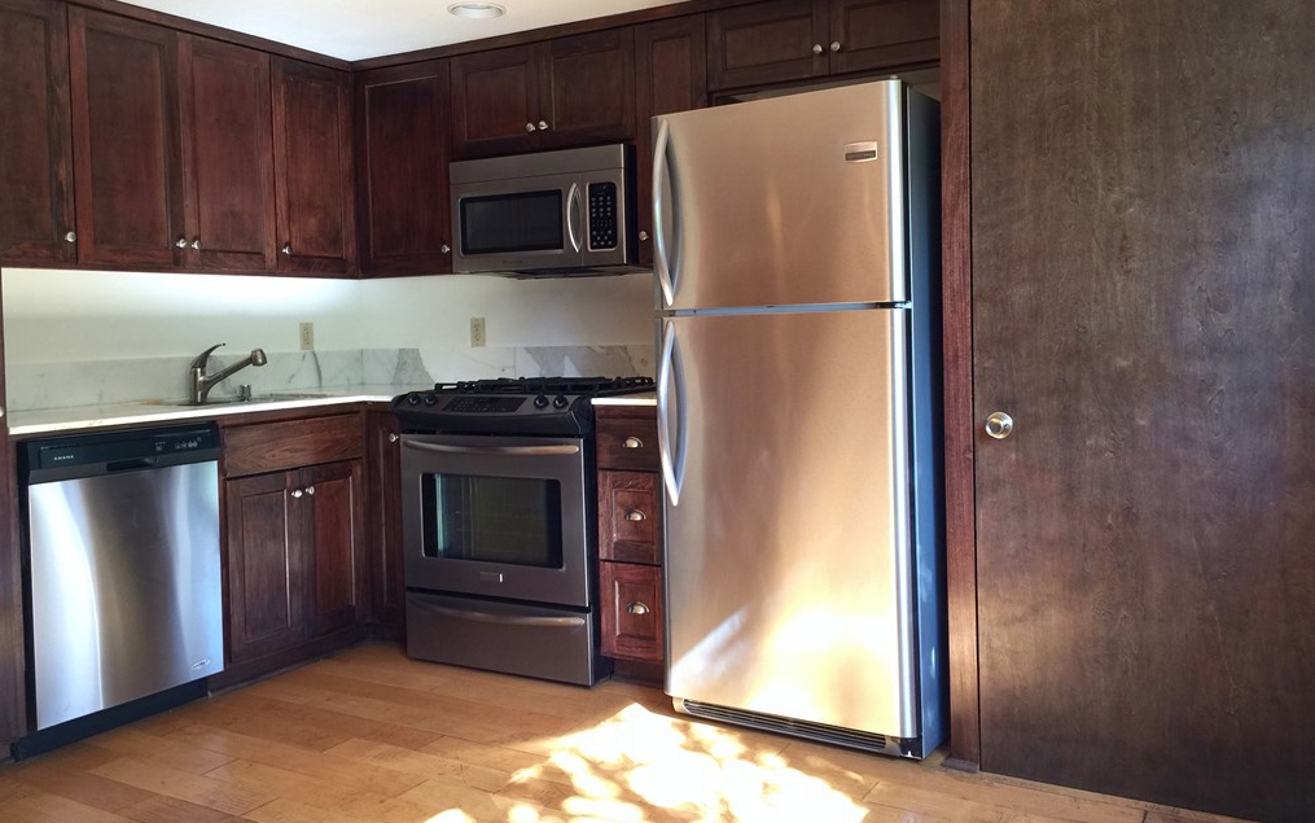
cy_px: 364
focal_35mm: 31
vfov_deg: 40.6
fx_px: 1111
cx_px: 657
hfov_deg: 61.2
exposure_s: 1/15
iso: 50
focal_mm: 4.15
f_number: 2.2
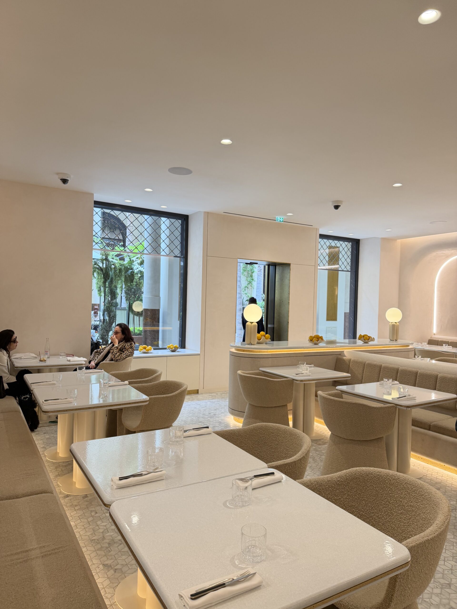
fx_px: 422
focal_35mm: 24
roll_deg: -2.4
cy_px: 304
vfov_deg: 71.6
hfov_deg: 56.8
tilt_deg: -1.7
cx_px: 228
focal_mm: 6.76
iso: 100
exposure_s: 1/100
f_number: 1.78
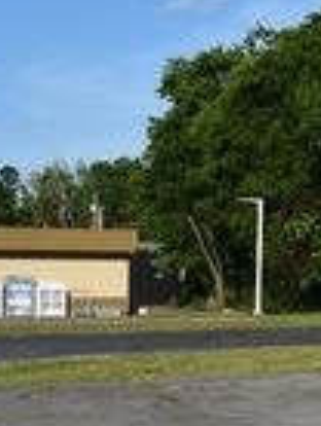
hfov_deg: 9.3
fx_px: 1728
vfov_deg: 14.0
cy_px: 199
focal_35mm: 140
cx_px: 821
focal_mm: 21
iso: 100
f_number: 9
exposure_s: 1/320
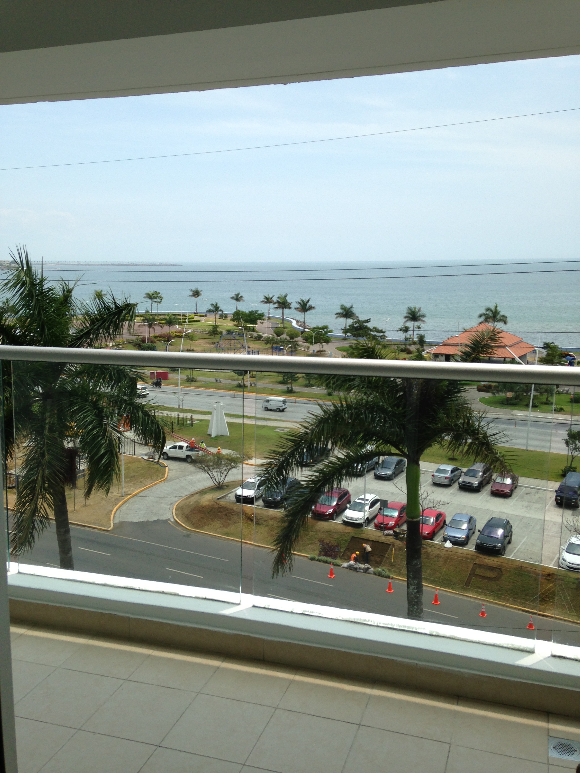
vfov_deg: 55.4
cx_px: 290
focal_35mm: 33
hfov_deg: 42.9
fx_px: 737
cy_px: 386
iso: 50
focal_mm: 4.13
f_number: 2.4
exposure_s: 1/1506
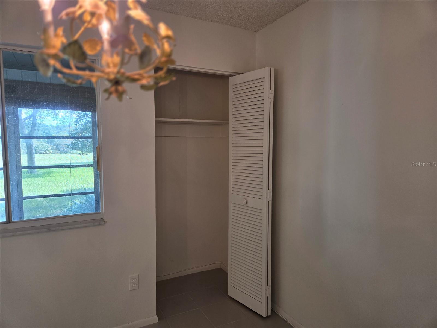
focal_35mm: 23
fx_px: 290
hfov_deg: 73.9
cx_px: 218
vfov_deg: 58.9
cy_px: 164
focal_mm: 5.4
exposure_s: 1/120
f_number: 1.8
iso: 160
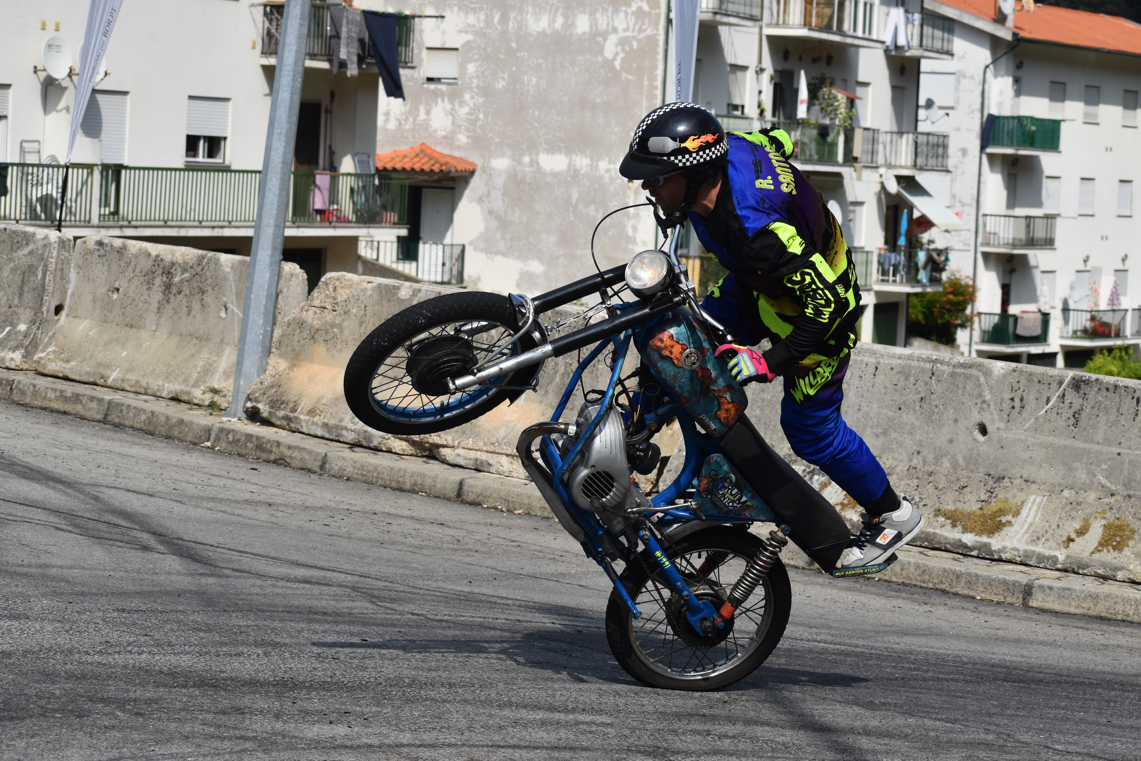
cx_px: 570
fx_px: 3328
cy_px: 380
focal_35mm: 105
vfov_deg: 13.0
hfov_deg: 19.5
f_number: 7.1
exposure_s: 1/2000
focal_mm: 70
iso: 400
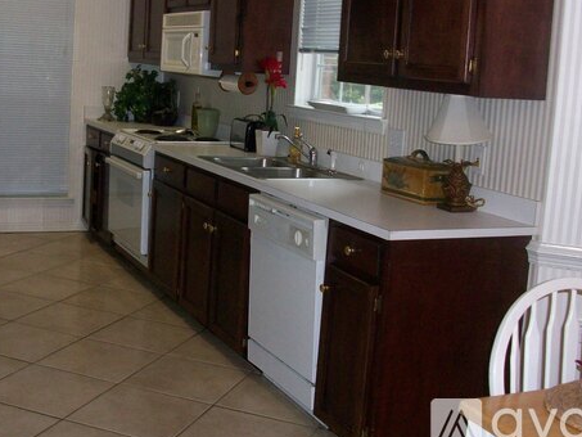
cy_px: 129
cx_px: 210
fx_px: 841
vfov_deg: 28.8
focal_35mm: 50
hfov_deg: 37.9
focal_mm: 5.7
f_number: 2.8
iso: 160
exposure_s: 1/60
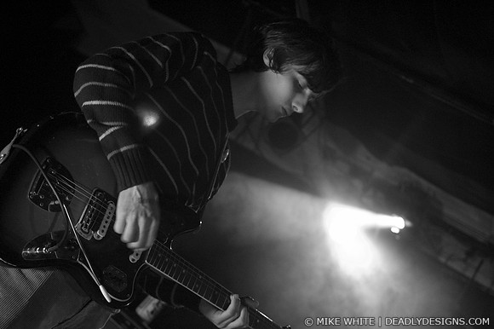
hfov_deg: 33.4
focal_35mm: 60
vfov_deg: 22.6
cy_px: 164
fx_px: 823
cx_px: 247
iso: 1600
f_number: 2.8
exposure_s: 1/50
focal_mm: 40
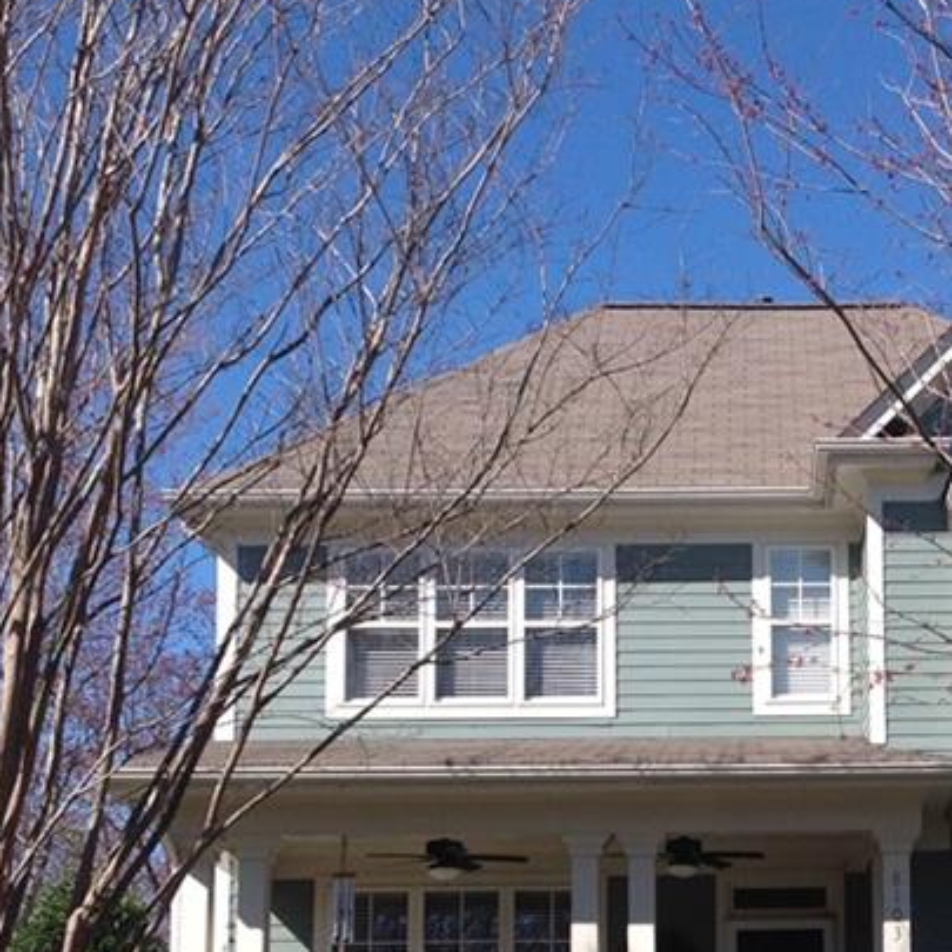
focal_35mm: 78
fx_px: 2427
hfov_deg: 21.8
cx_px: 806
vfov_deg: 21.7
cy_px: 863
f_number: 2.4
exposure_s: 1/1314
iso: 50
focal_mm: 4.28
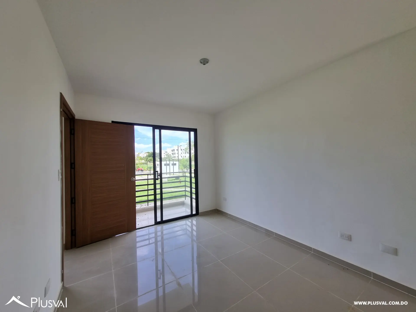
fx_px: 156
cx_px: 208
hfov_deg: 106.2
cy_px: 156
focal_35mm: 13
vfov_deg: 89.9
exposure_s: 1/228
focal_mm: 1.74
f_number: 2.2
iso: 50
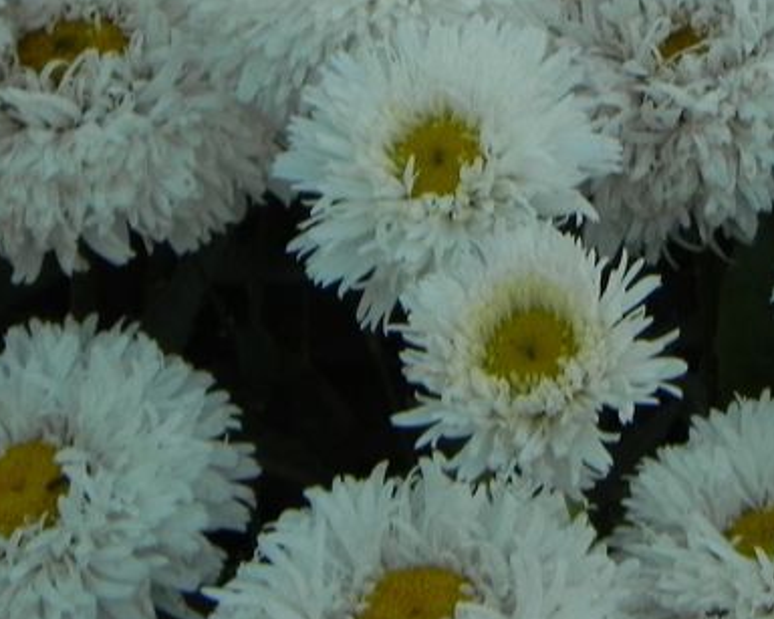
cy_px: -83
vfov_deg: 2.3
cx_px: 537
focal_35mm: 670
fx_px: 15344
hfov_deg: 2.9
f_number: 5
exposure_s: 1/50
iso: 160
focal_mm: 44
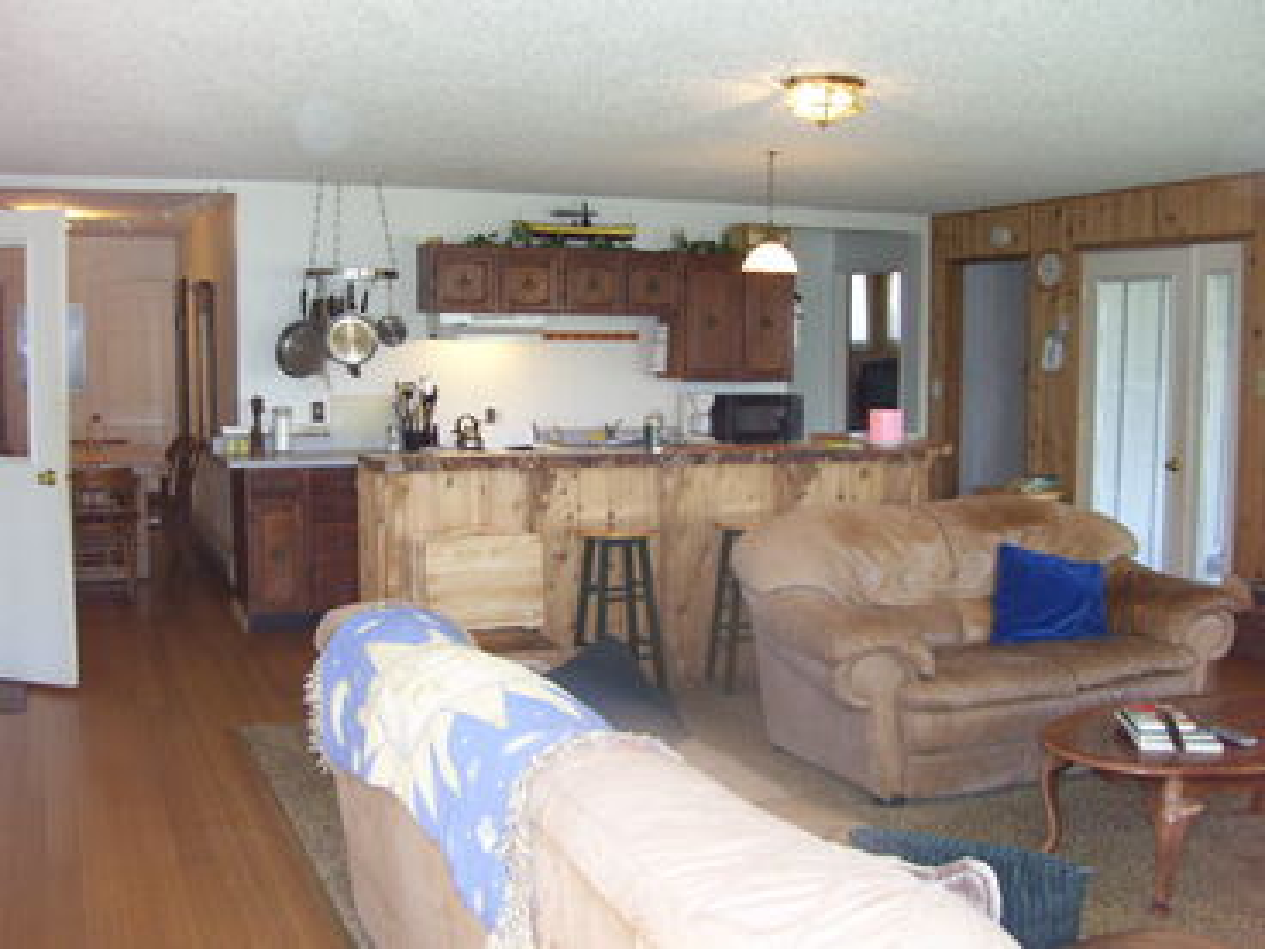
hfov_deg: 51.4
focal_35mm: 36
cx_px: 632
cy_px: 474
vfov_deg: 39.7
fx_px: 1316
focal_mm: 6
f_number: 2.7
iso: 200
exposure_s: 1/60
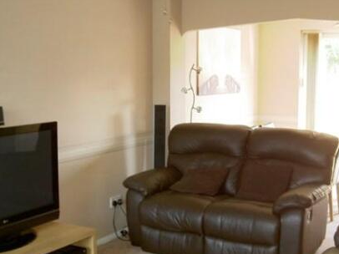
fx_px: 548
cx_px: 216
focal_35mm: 56
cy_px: 168
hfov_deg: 34.2
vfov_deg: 25.9
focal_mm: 8
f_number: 2.8
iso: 100
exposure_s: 1/15
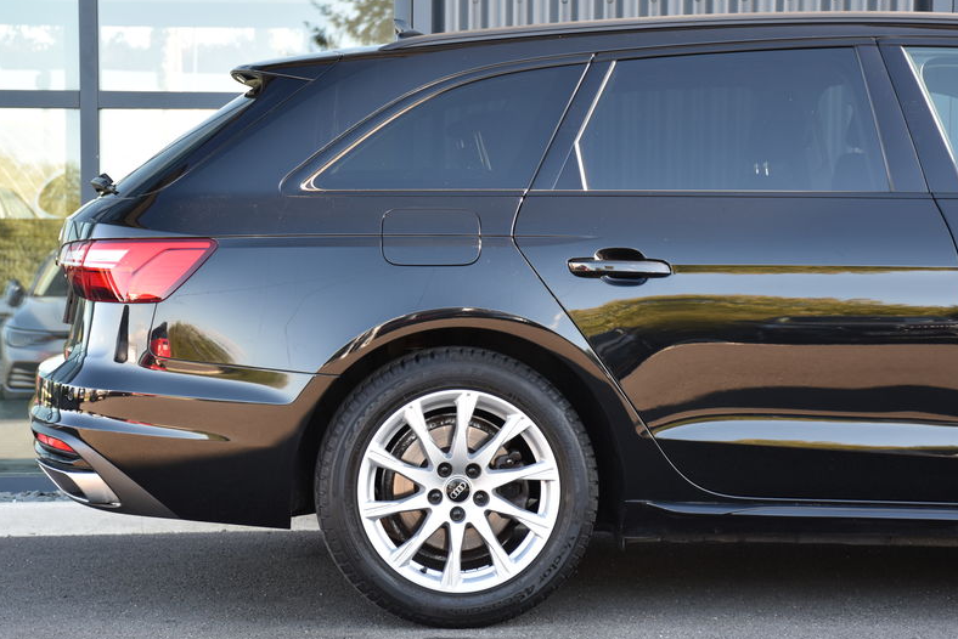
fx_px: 2635
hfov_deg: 20.6
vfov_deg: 13.8
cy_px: 312
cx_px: 428
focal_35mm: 99
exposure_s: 1/125
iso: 400
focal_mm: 52
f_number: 5.6
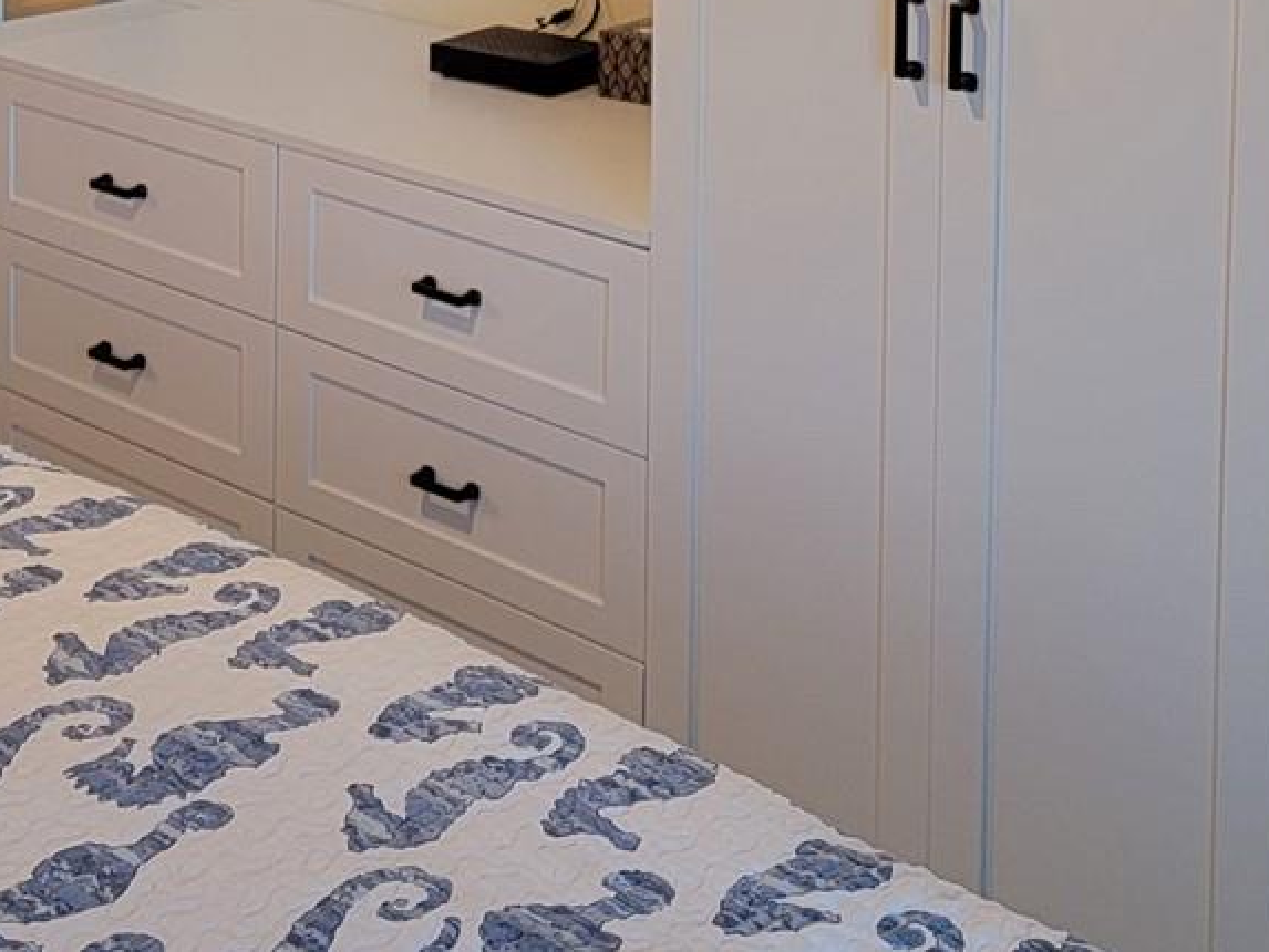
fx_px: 2457
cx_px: 662
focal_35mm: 67
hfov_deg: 29.0
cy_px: -301
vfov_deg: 20.0
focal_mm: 6.7
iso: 250
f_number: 1.8
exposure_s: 1/120
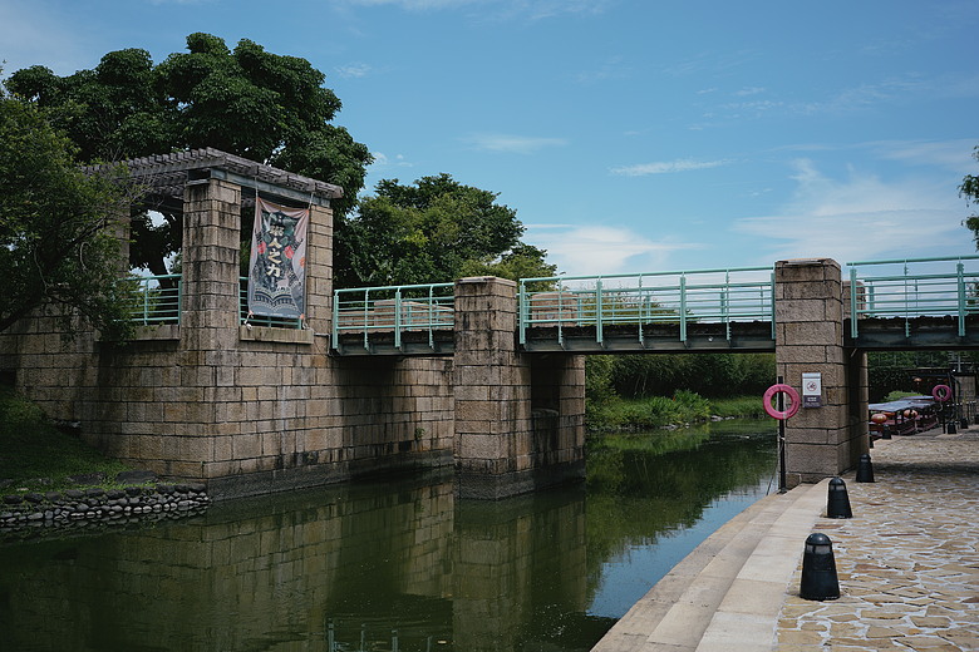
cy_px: 326
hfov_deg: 54.4
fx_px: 952
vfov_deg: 37.9
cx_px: 490
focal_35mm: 35
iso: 200
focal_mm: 35
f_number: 6.3
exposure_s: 1/500
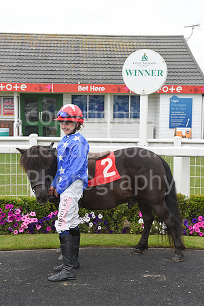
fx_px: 476
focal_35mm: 56
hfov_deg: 24.2
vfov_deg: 35.6
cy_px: 153
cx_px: 102
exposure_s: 1/640
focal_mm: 56
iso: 400
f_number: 5.6
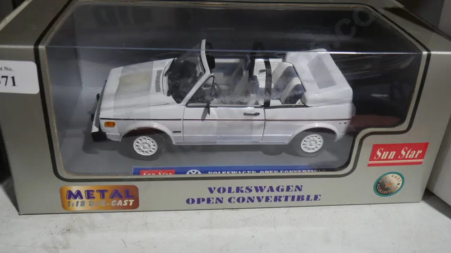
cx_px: 230
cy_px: 115
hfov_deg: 52.8
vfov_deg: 31.2
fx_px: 454
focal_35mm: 38
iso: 250
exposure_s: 1/60
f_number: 4
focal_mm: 17
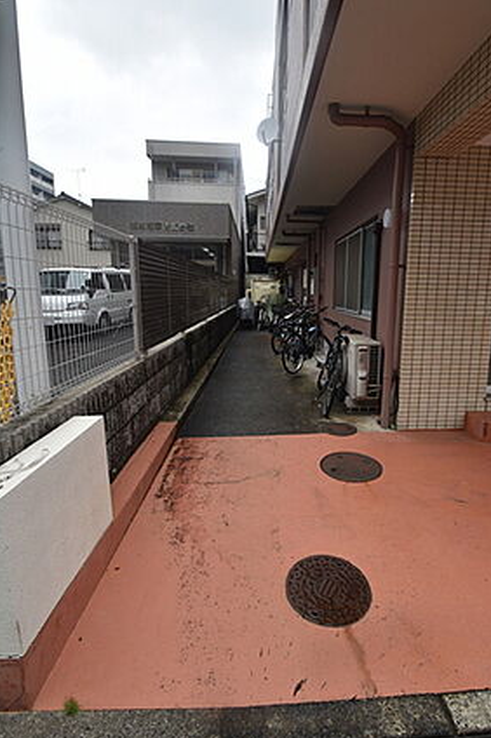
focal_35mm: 17
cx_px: 273
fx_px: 348
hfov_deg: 70.1
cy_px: 345
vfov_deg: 93.2
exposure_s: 1/250
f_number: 8
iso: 200
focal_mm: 10
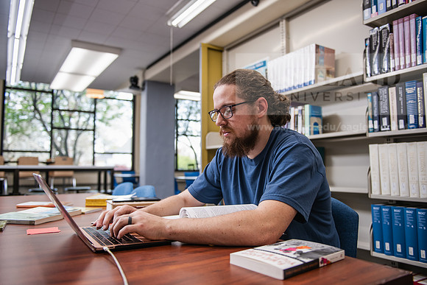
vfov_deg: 45.0
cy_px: 142
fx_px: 344
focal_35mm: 29
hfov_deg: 63.6
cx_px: 214
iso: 500
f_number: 2.8
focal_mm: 29
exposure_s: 1/200
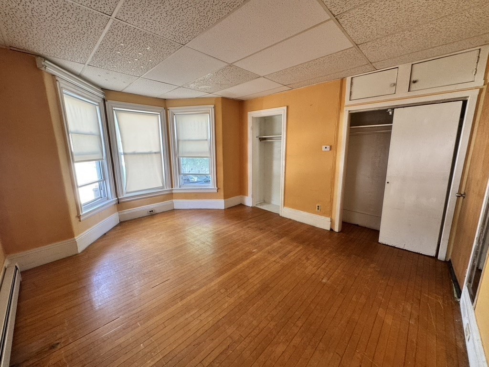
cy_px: 184
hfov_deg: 102.1
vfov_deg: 85.7
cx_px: 244
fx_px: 198
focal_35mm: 14
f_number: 2.2
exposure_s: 1/99
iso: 200
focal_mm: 2.22
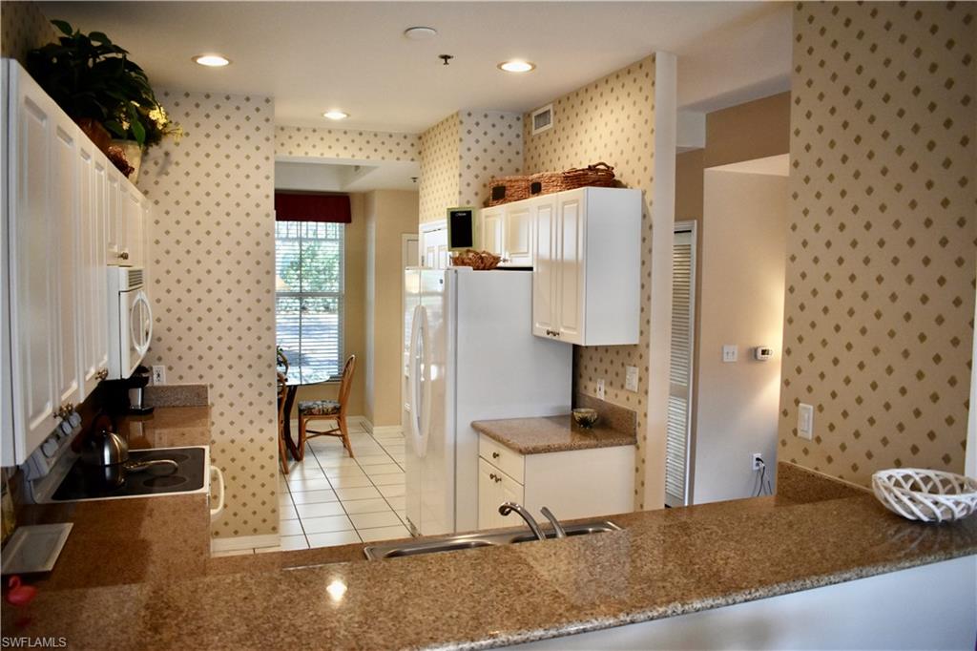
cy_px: 326
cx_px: 488
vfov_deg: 47.9
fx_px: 732
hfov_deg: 67.4
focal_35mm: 27
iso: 800
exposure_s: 1/160
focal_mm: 18
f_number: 3.5
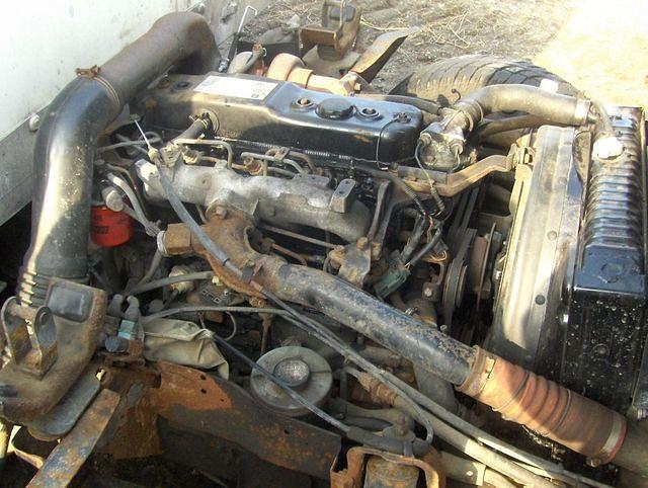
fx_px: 769
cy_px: 244
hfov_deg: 45.7
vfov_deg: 35.2
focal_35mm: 41
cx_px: 324
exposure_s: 1/126
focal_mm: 6.5
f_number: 3.5
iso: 200
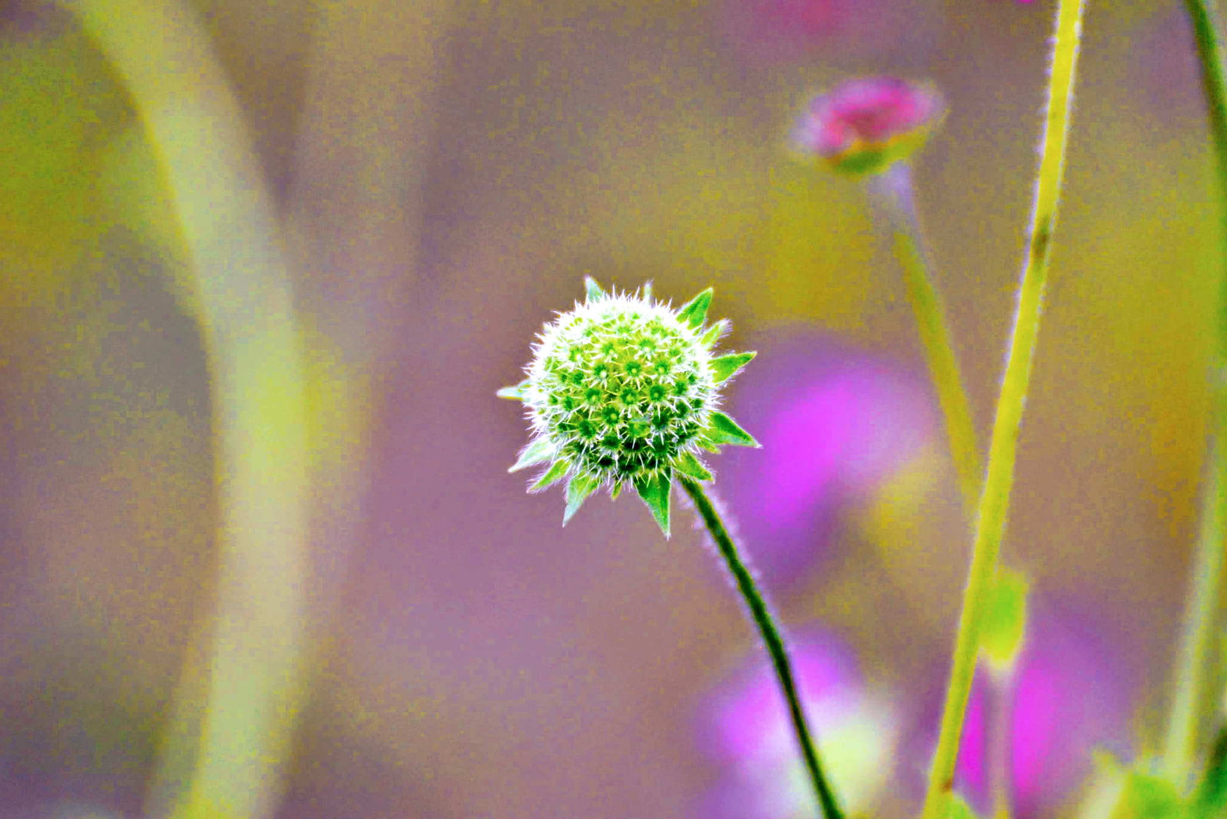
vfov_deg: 3.0
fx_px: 15407
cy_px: 410
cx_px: 614
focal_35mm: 452
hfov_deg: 4.6
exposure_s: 1/1000
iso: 2000
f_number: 5.6
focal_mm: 300
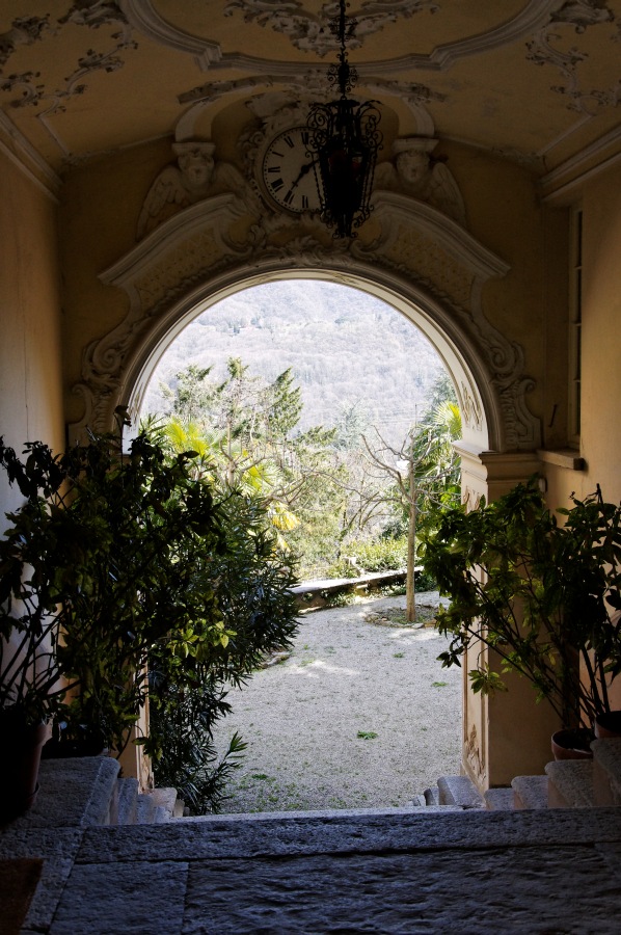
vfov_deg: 51.3
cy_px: 468
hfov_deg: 35.4
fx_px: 972
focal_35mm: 38
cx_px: 310
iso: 320
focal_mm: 25
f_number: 8
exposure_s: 1/100
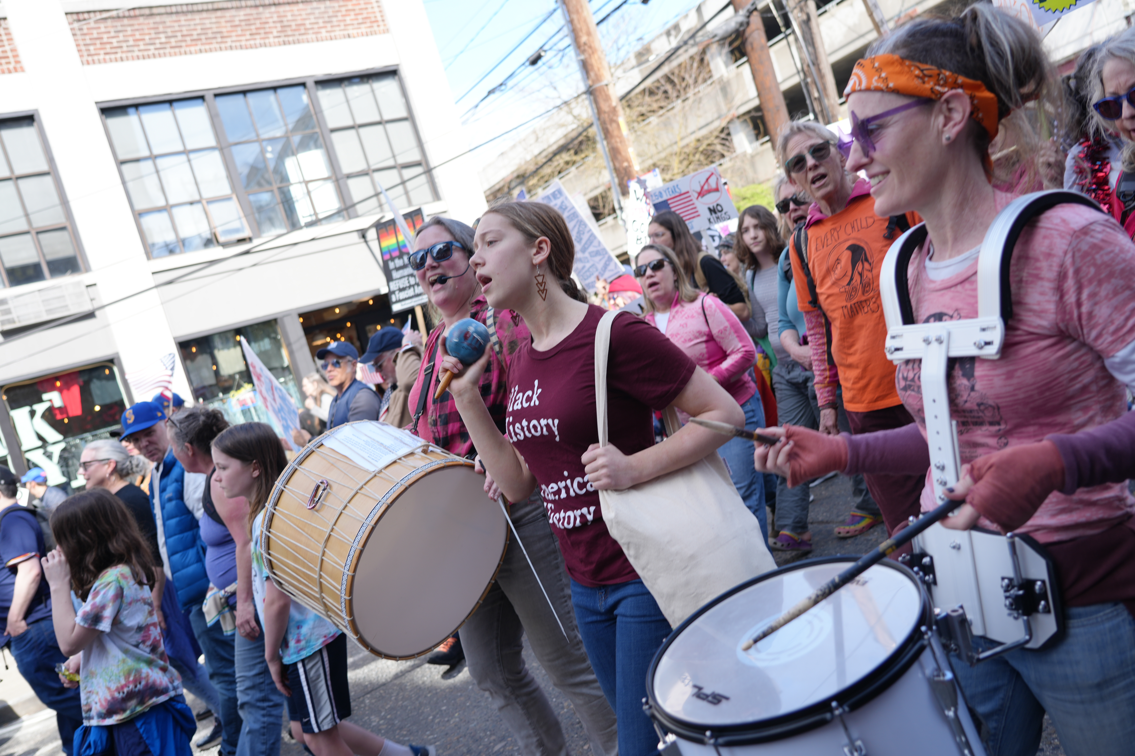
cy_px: 378
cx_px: 568
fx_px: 977
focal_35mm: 31
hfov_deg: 60.3
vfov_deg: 42.3
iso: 100
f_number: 4
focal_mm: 31
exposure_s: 1/200
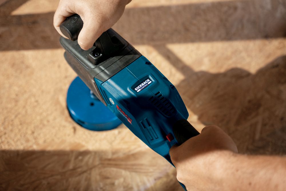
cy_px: 96
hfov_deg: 31.4
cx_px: 143
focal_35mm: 64
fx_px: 509
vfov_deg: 21.2
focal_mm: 64.1
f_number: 2.8
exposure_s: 1/200
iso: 1000
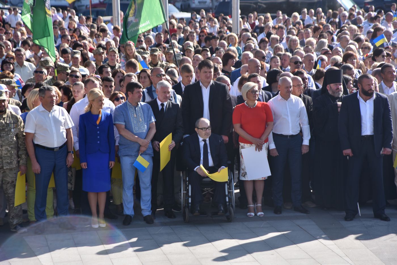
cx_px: 198
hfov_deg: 17.1
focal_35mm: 120
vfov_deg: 11.4
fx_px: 1324
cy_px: 132
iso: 160
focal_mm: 120
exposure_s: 1/640
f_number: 5.6
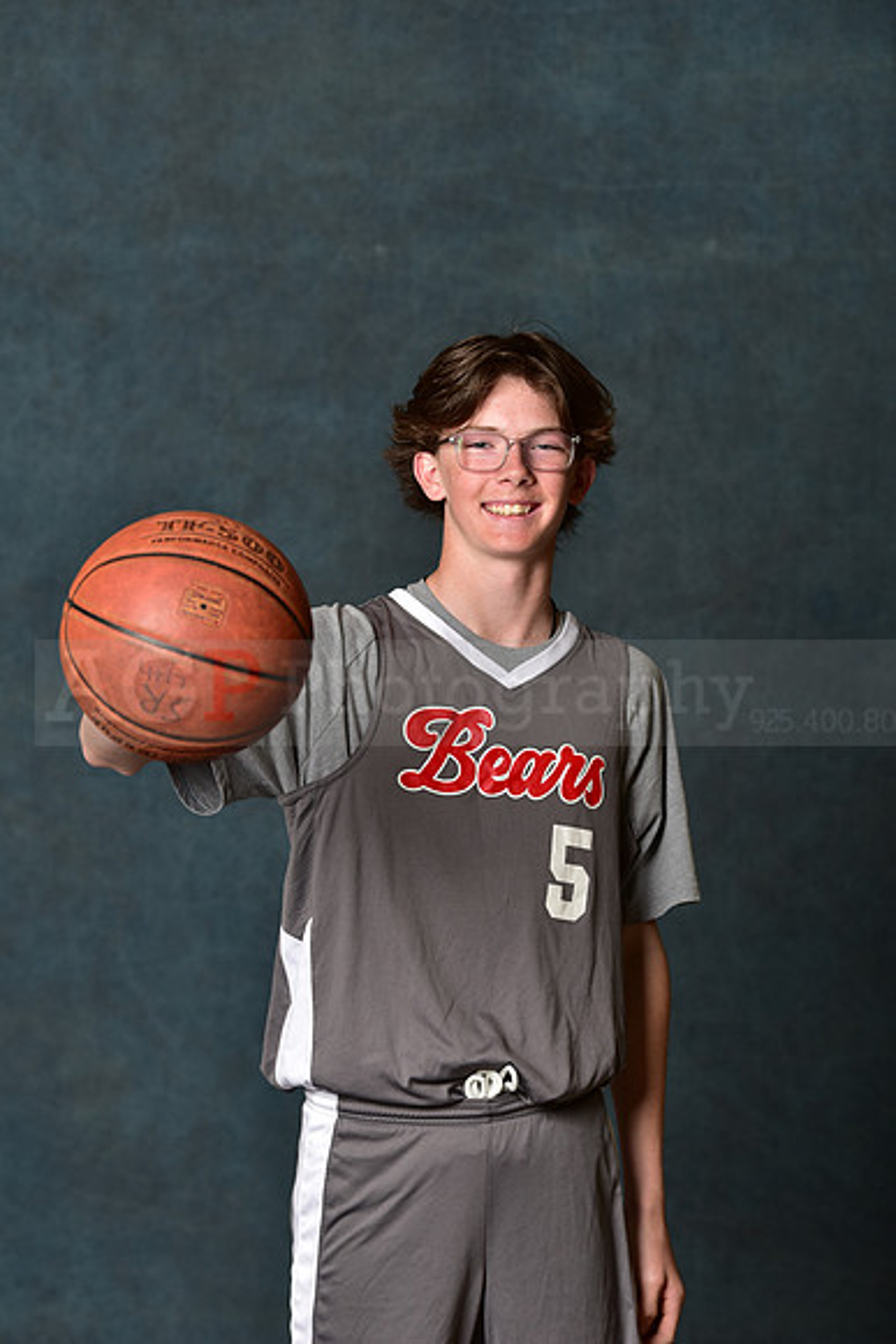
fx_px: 4850
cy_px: 672
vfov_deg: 15.8
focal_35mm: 130
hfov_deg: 10.6
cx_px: 448
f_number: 4.5
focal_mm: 130
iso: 200
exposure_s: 1/200
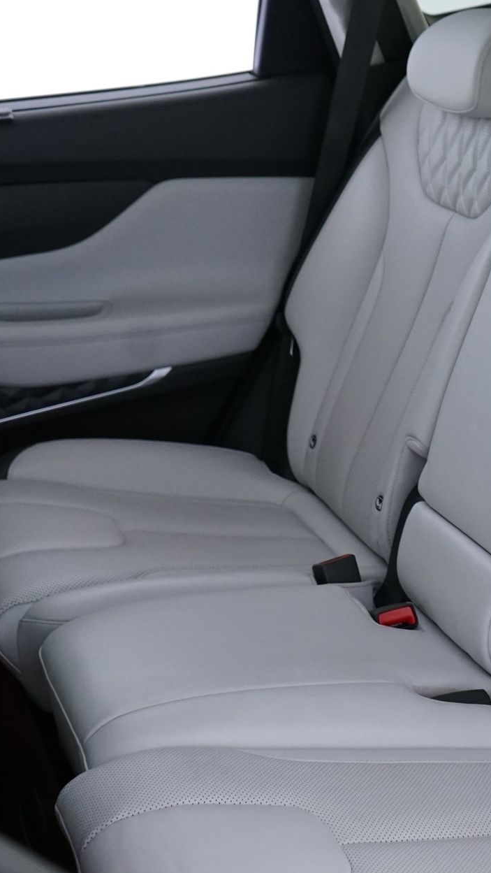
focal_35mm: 65
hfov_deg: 17.6
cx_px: 602
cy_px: 448
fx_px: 1504
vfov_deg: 32.3
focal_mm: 31
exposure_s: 1/40
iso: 2000
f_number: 3.5
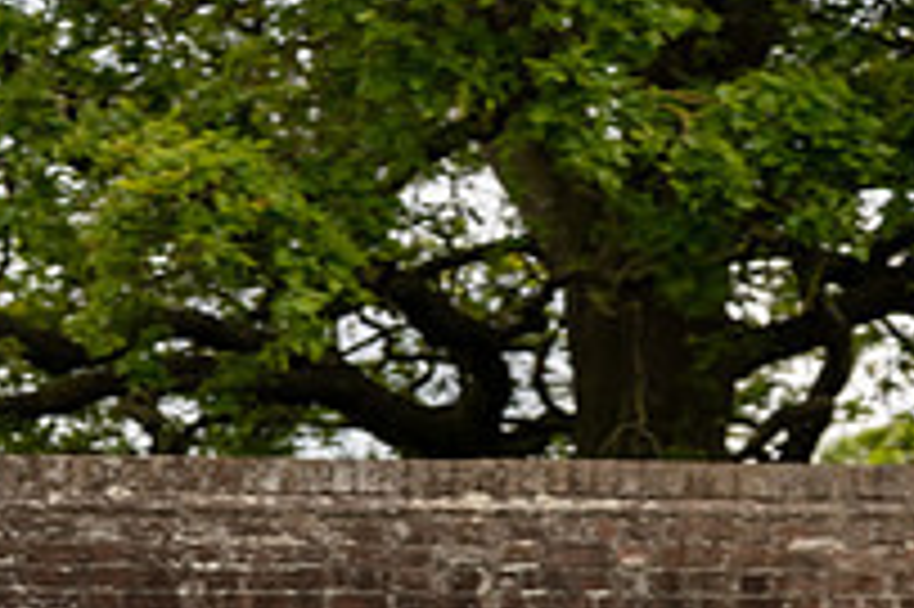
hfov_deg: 9.2
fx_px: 5682
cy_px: 843
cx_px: 58
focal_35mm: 224
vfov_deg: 6.1
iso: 320
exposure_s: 1/1000
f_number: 4.5
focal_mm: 70
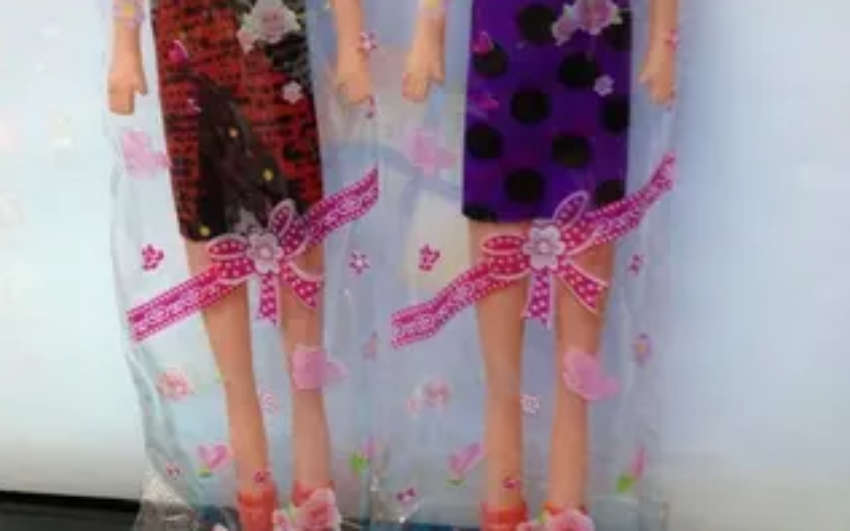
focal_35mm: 50
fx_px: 1158
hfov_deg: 40.3
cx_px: 424
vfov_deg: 25.0
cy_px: 44
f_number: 2.4
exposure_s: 1/20
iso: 100
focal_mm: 4.28
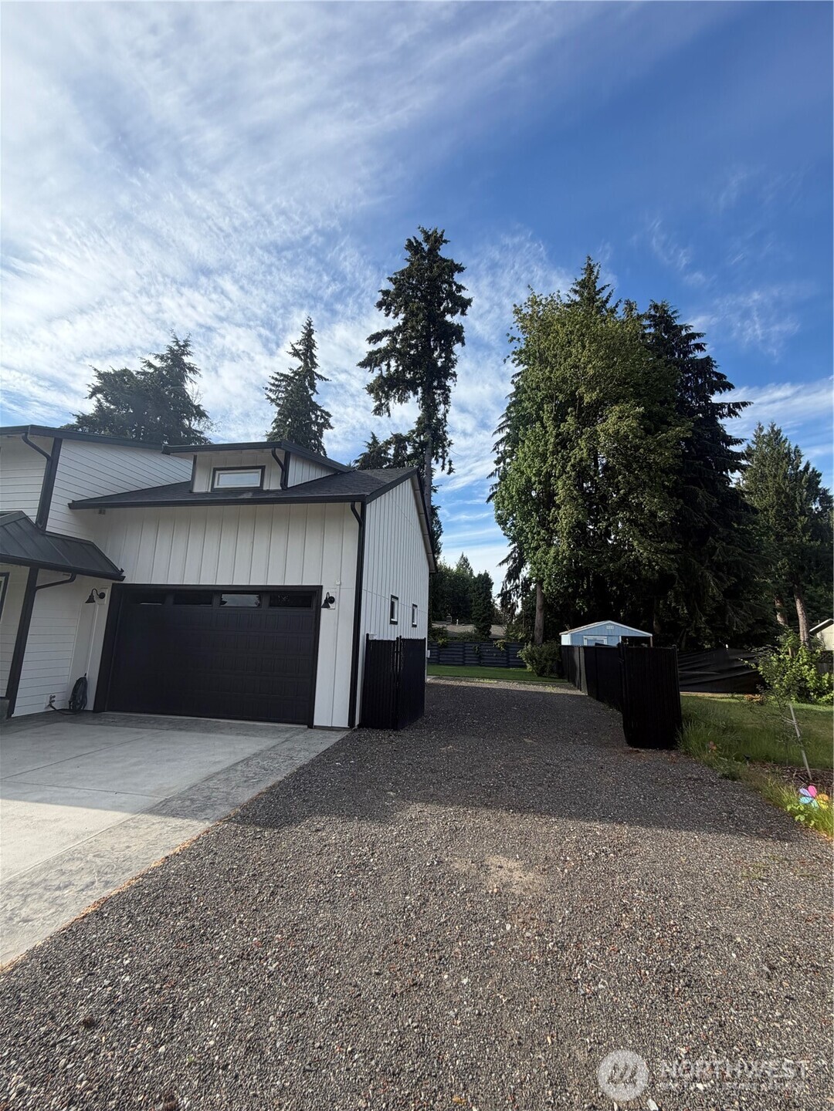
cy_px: 556
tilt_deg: +10.9
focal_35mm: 14
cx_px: 417
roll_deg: -1.5
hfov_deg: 85.7
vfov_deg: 102.1
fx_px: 450
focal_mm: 2.22
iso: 32
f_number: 2.2
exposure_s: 1/770
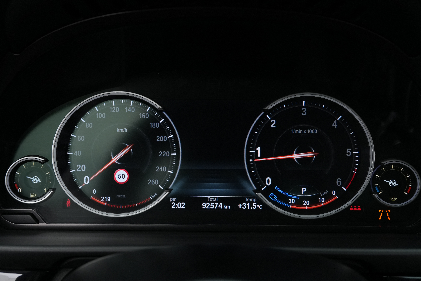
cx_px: 210
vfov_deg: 47.9
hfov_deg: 67.4
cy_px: 140
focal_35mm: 27
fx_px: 316
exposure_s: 1/50
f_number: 5.6
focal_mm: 18
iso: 1000
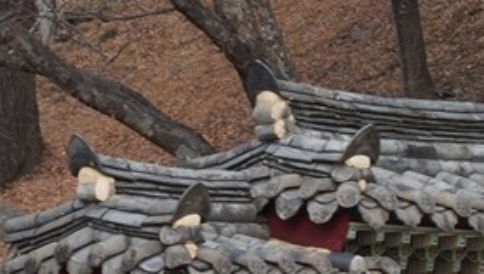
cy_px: 147
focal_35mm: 301
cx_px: 322
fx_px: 3867
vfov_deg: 4.0
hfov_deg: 7.2
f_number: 18
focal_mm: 40
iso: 400
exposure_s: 1/100
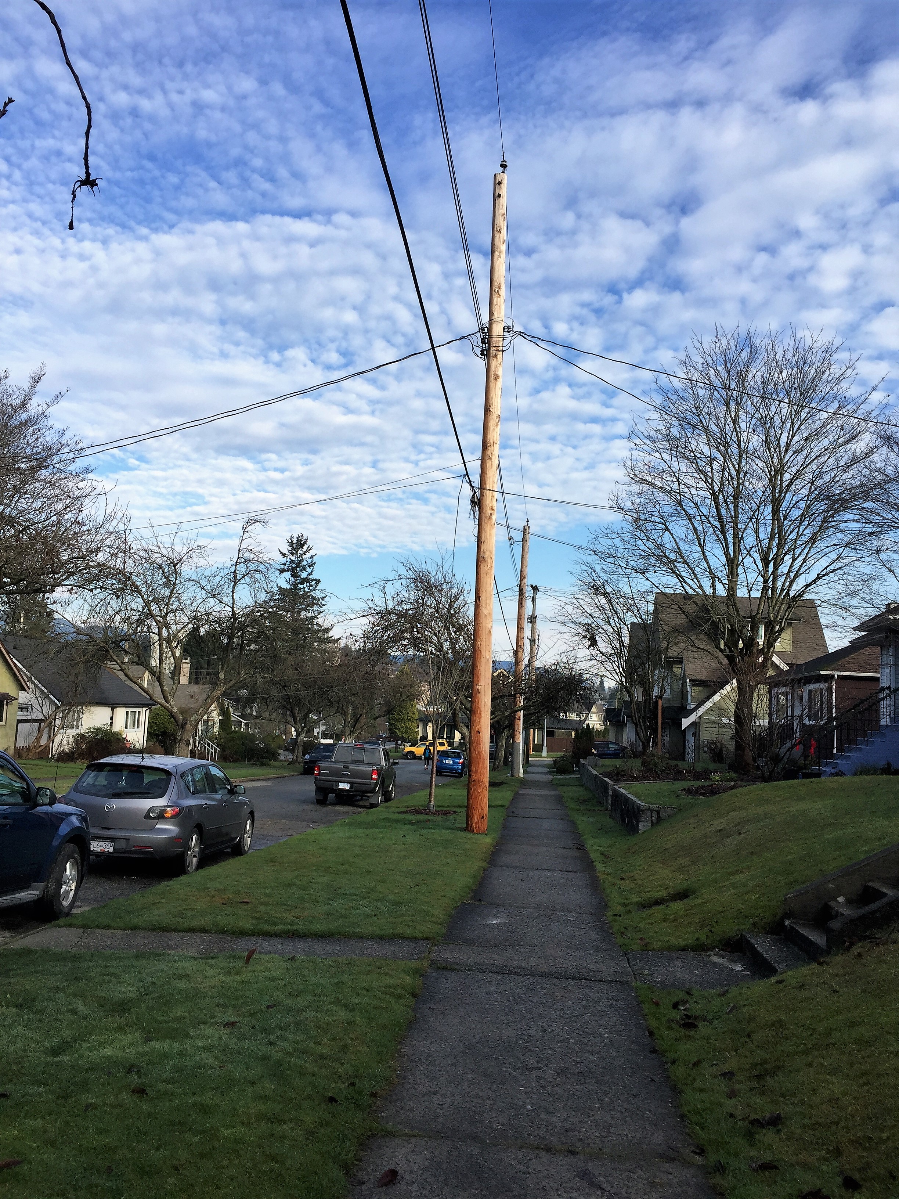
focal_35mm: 29
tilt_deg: +8.3
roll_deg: -3.5
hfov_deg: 48.2
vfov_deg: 61.7
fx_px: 1004
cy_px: 600
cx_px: 450
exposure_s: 1/1099
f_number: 2.2
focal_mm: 4.15
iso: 32
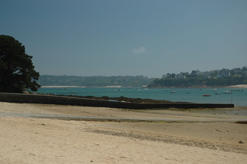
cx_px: 124
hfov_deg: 29.3
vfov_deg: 19.7
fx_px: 473
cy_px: 82
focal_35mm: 69
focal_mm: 46
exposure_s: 1/320
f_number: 7.1
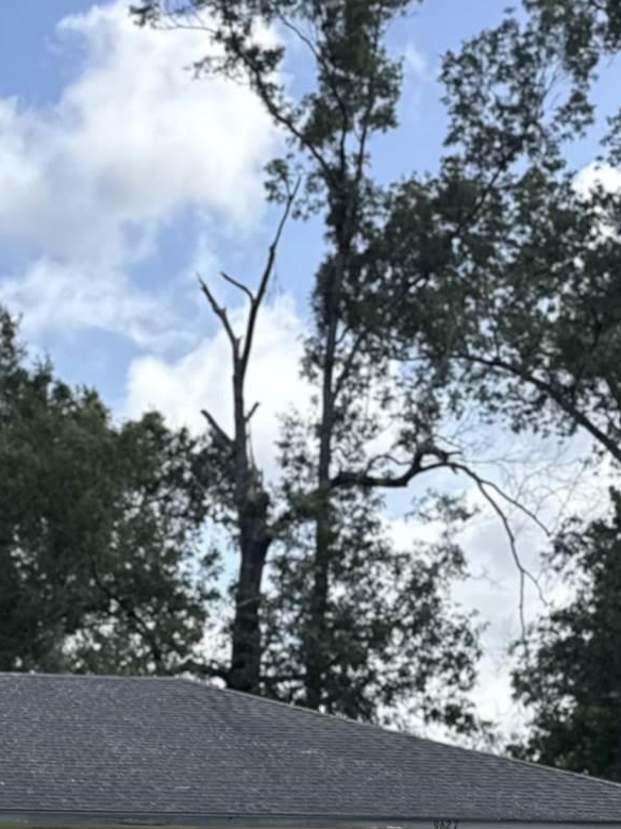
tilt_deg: -4.0
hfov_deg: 19.2
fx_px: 1699
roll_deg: -1.2
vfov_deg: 24.4
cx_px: -183
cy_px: 1039
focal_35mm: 71
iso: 100
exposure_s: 1/3584
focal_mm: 6.76
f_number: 1.78
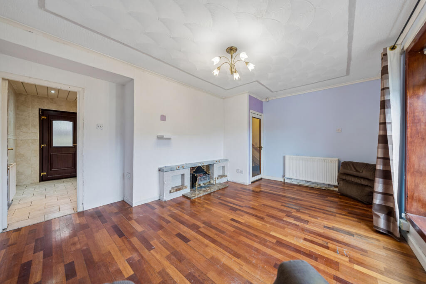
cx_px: 213
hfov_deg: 112.6
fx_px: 142
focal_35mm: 12
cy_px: 142
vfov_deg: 90.0
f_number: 3.2
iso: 160
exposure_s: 1/40
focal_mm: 12
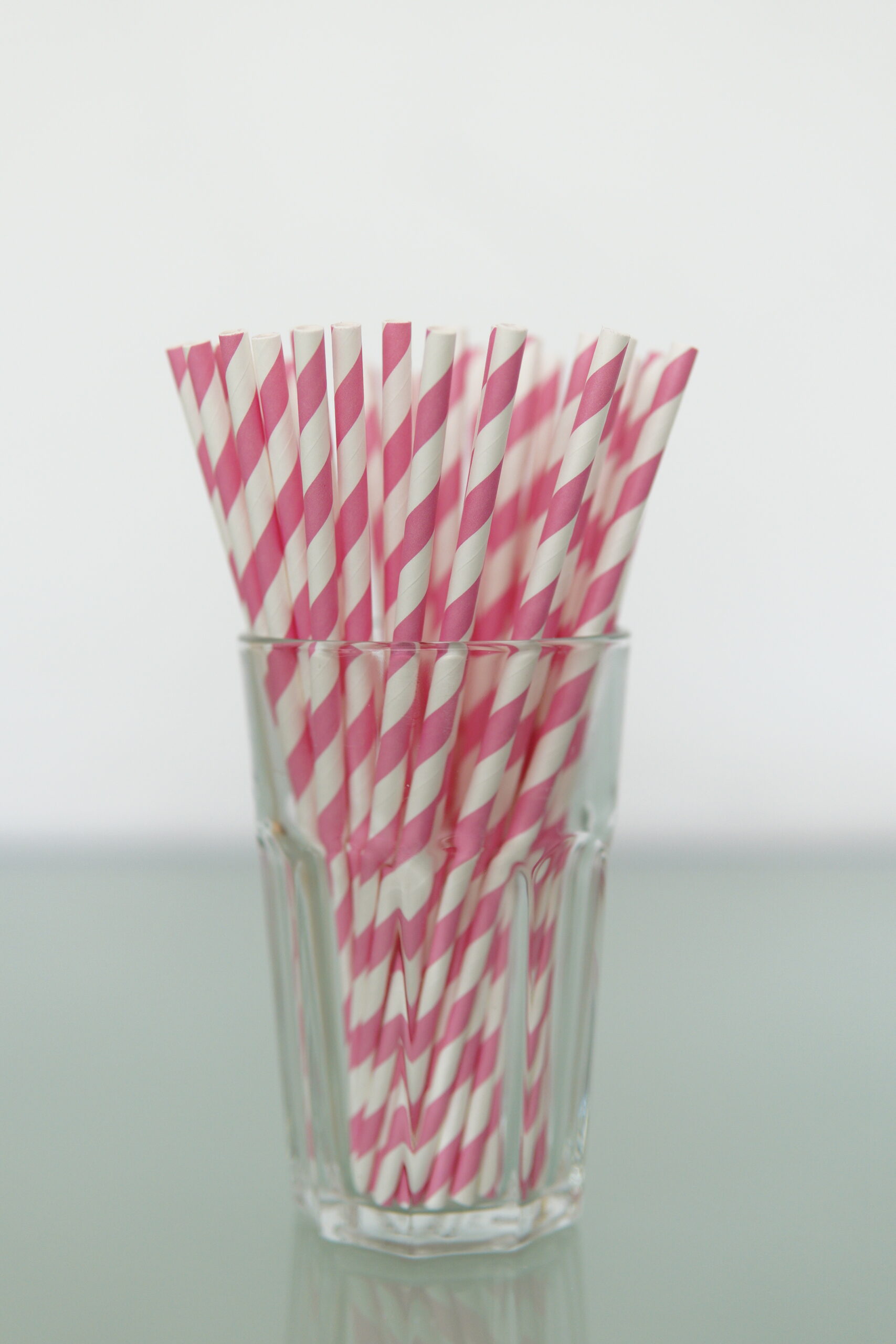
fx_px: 1680
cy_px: 672
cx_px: 448
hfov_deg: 29.9
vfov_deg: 43.6
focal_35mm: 45
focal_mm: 30
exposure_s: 1/400
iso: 640
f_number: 2
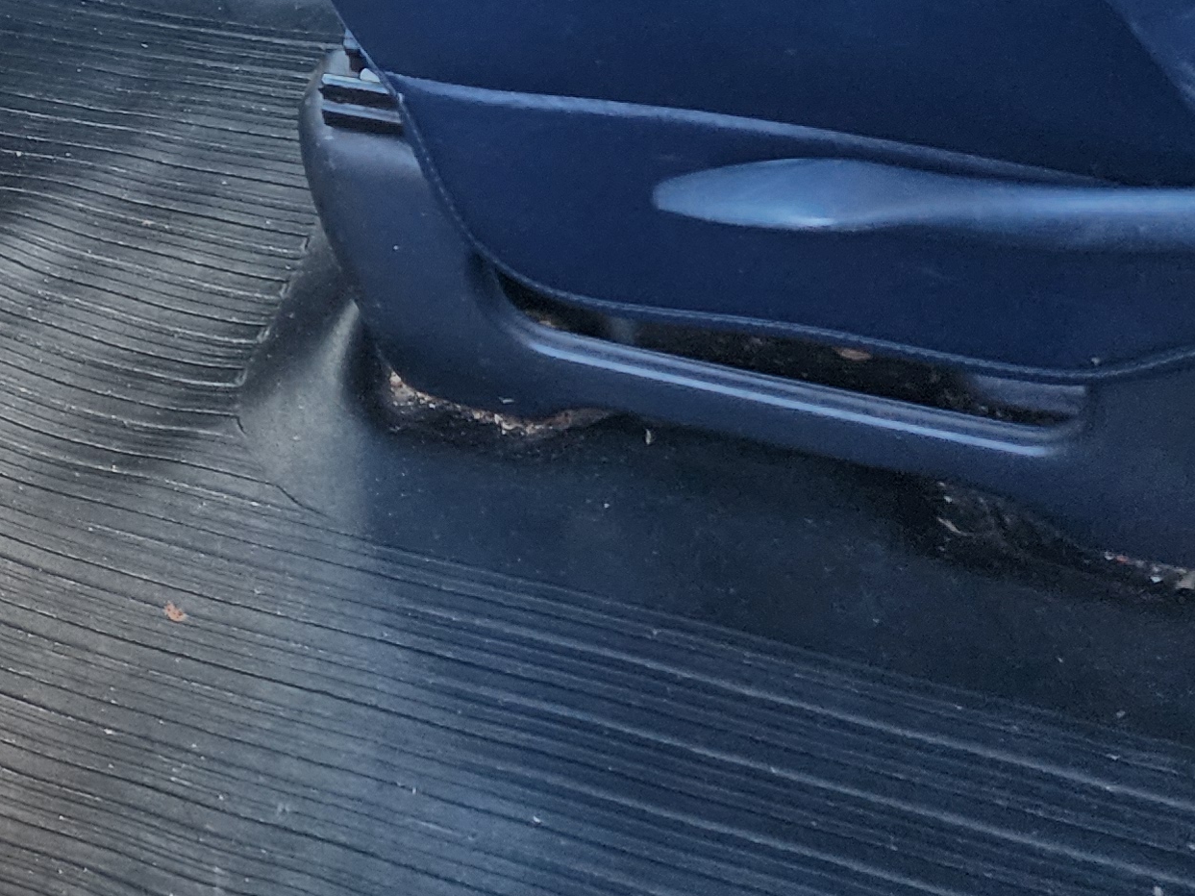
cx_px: -17
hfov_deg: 25.0
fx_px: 2554
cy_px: -422
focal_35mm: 74
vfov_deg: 17.9
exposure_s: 1/120
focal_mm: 6.4
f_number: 1.8
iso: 400
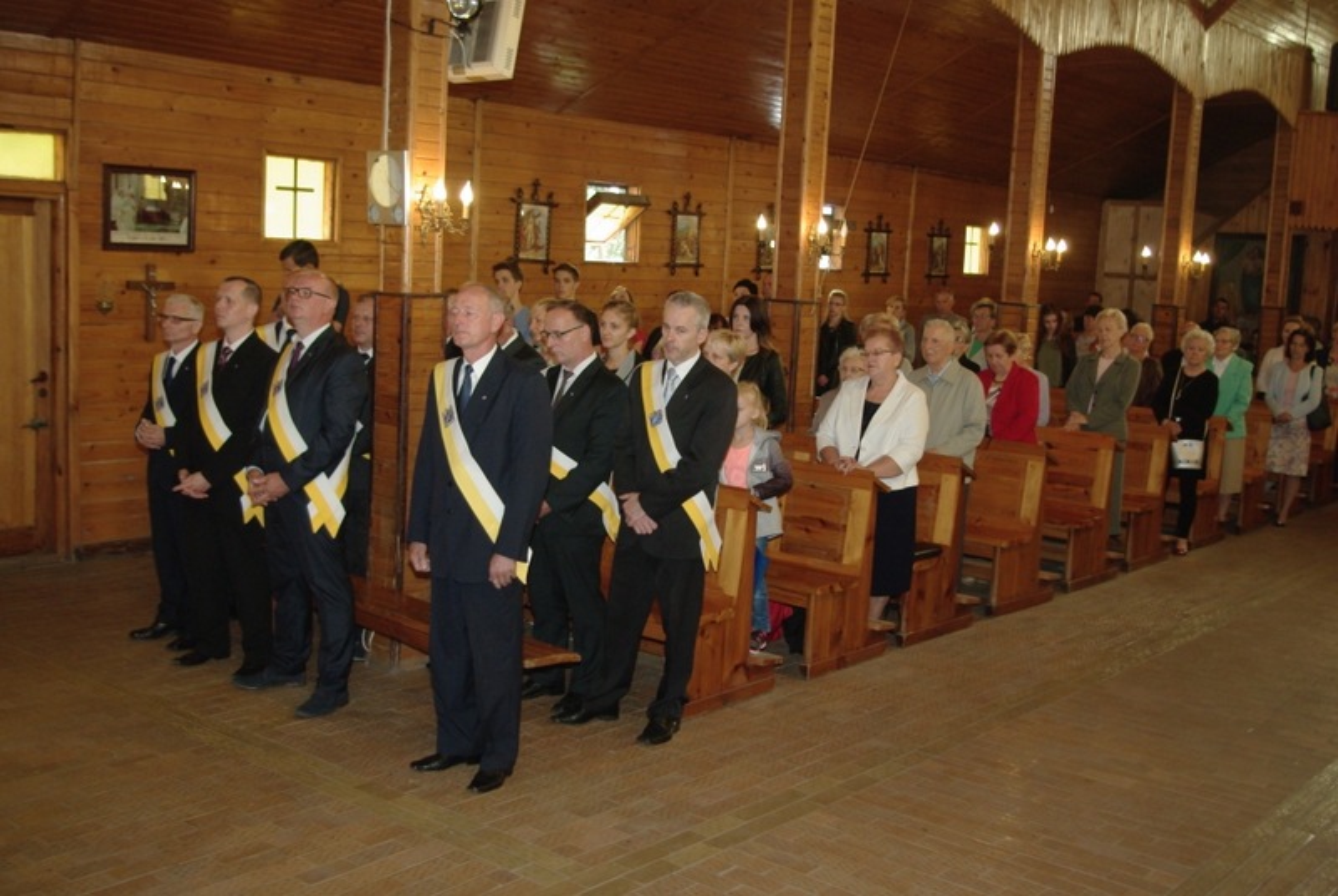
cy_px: 448
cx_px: 669
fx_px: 1452
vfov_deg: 34.3
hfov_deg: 49.5
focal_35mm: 39
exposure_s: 1/45
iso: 560
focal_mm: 26
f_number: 4
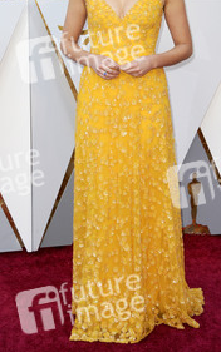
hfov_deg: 14.5
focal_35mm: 90
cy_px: 116
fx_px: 866
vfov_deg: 22.9
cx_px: 117
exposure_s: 1/250
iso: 1000
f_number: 8
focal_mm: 62
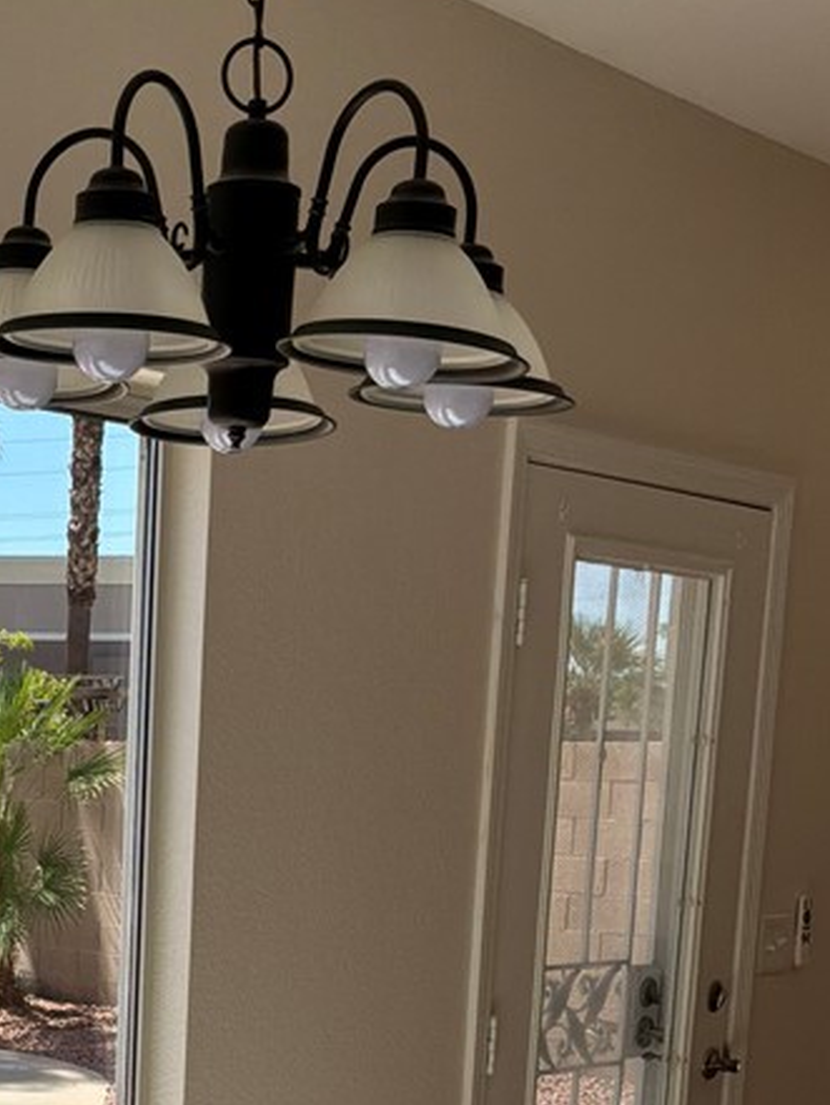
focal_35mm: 65
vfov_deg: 27.9
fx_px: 2077
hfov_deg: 21.8
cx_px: 13
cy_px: 1130
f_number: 1.8
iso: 25
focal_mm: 3
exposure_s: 1/1377
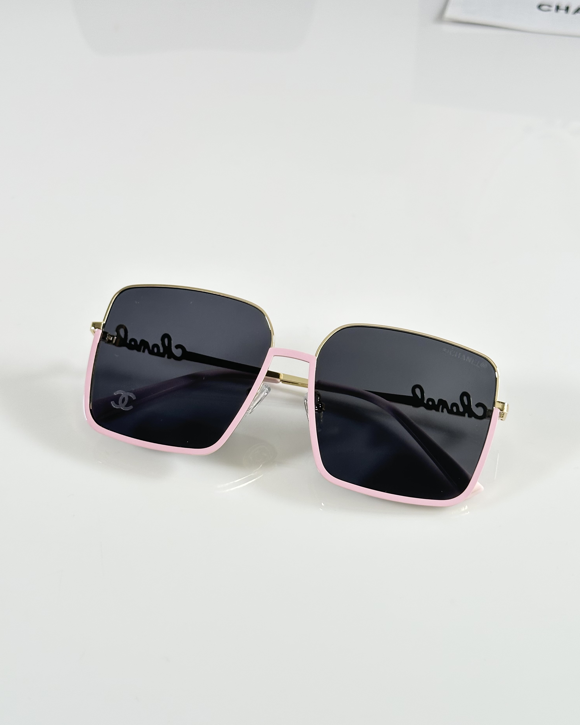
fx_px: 1094
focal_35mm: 51
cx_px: 291
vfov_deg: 36.6
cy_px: 390
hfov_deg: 29.7
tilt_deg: -45.1
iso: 80
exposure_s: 1/100
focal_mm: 6.86
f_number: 1.78
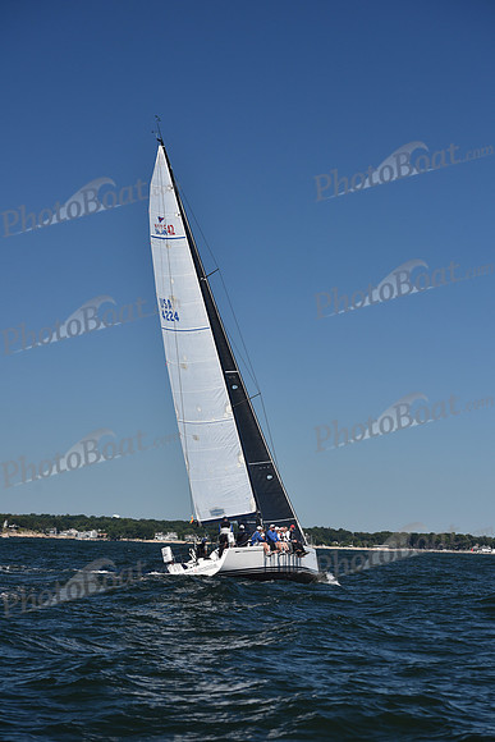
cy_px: 371
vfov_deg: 22.1
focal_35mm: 92
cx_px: 248
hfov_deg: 14.9
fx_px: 1896
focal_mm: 92
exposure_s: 1/800
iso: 200
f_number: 5.6
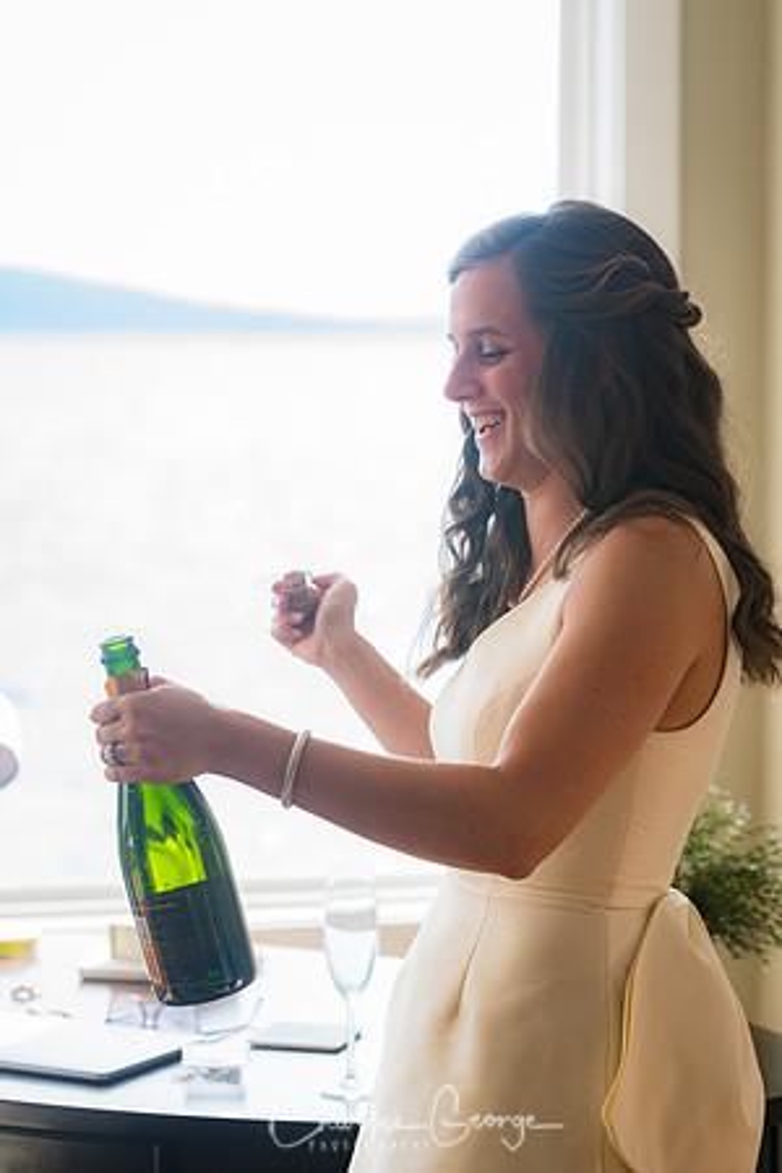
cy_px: 586
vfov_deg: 19.5
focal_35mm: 105
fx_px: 3421
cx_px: 391
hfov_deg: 13.0
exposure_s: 1/800
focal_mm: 70
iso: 640
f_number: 3.2
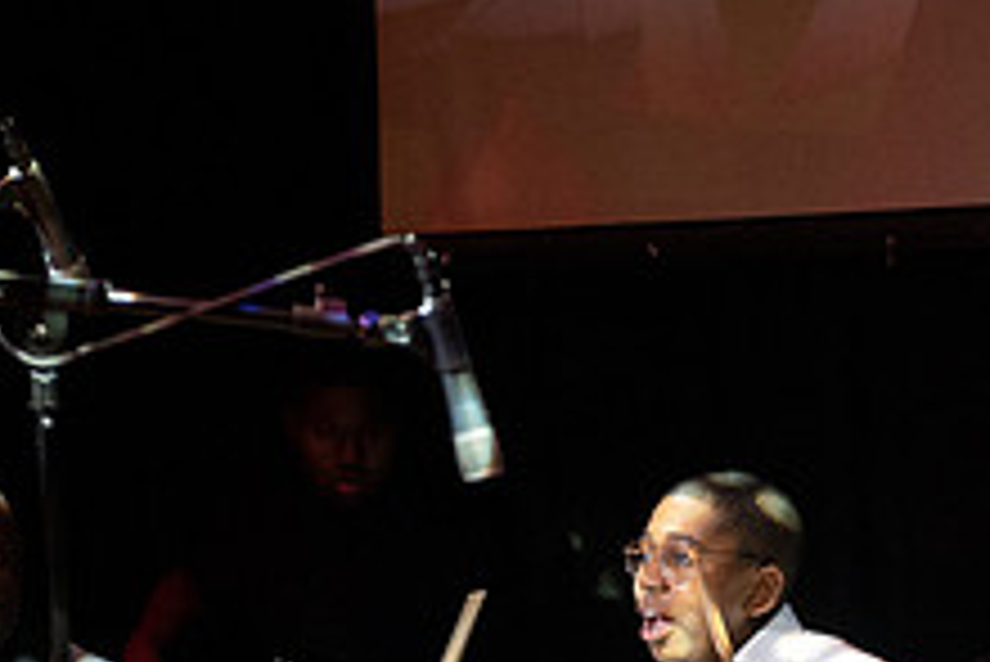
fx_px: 4788
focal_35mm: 174
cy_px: 826
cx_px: 644
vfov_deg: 7.8
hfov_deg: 11.8
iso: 3200
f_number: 4
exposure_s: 1/200
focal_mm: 66
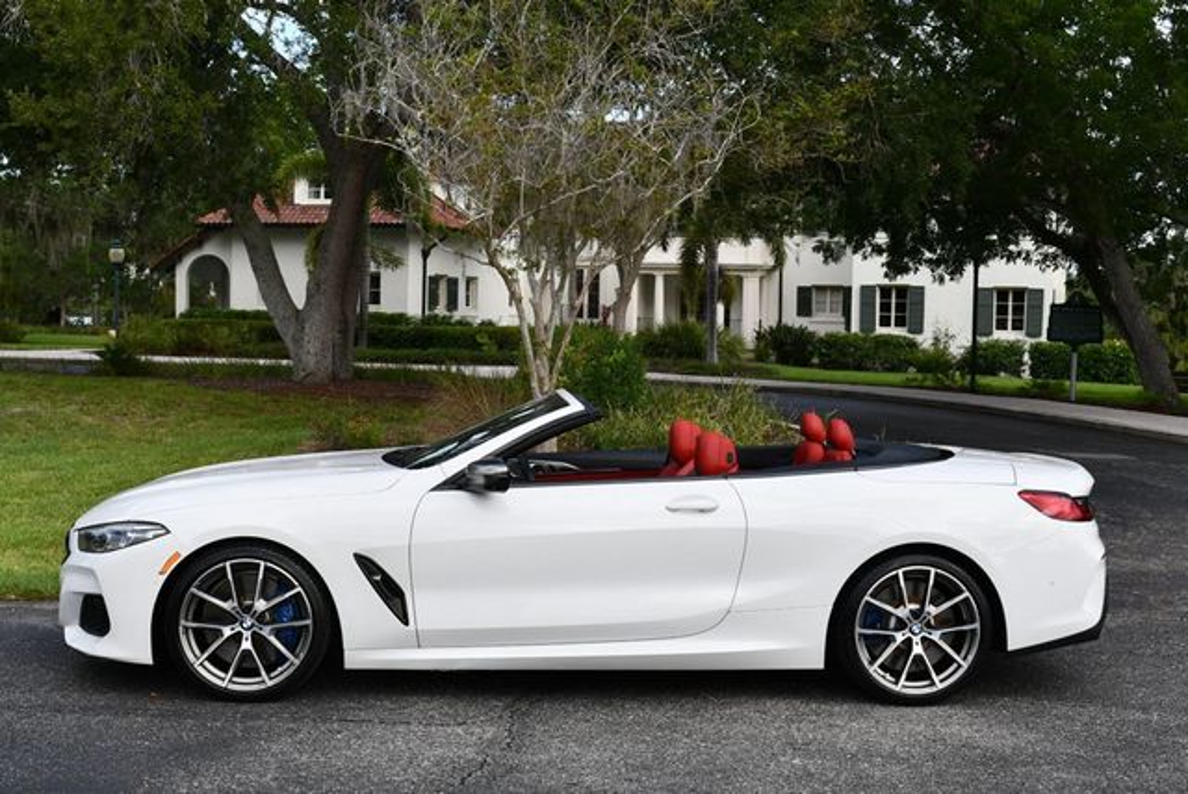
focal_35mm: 44
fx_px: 1453
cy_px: 397
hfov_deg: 44.5
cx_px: 594
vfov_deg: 30.6
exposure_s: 1/250
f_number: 8
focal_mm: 22
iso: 200
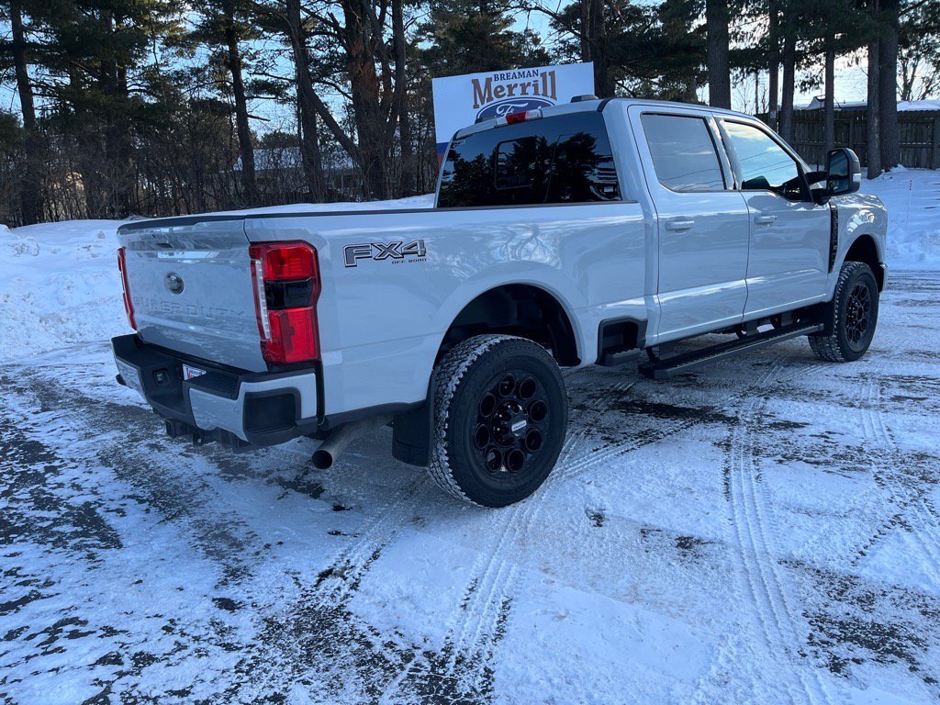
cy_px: 352
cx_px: 470
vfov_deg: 53.1
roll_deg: +5.7
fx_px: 706
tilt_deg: -6.7
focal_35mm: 26
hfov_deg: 67.3
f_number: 1.6
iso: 50
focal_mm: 5.1
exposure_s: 1/761
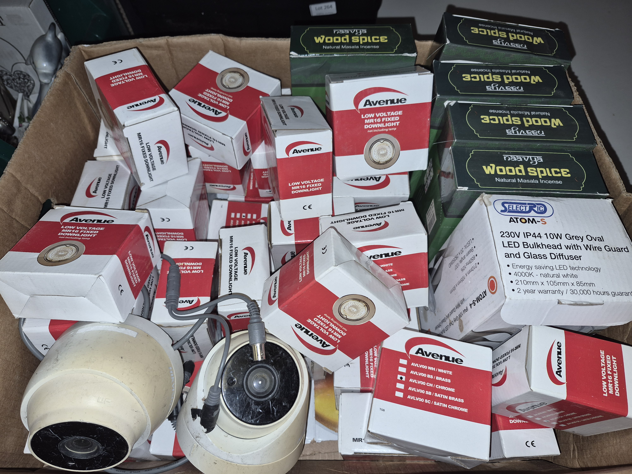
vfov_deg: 58.9
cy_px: 237
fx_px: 420
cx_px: 316
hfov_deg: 73.9
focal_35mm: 23
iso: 32
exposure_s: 1/50
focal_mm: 5.4
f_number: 1.8
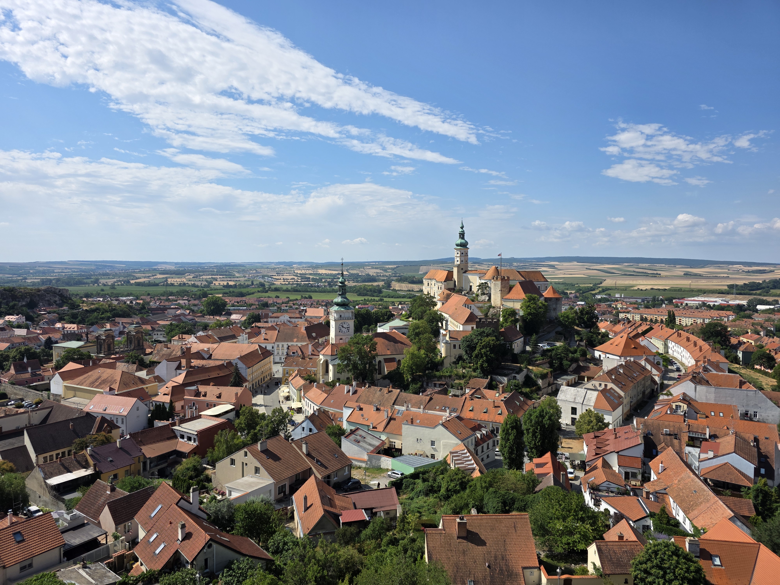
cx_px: 390
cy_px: 292
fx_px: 518
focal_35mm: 23
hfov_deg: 73.9
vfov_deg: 58.9
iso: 80
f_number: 1.7
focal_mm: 6.3
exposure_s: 1/7333
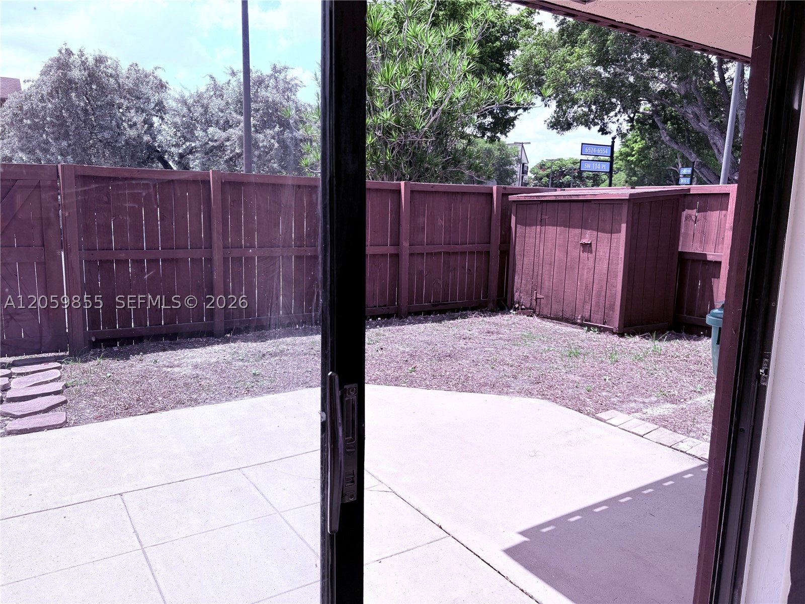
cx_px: 402
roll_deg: -0.6
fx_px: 605
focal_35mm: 26
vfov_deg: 53.1
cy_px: 302
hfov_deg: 67.3
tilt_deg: -8.8
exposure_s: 1/3623
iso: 50
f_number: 1.6
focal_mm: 5.96
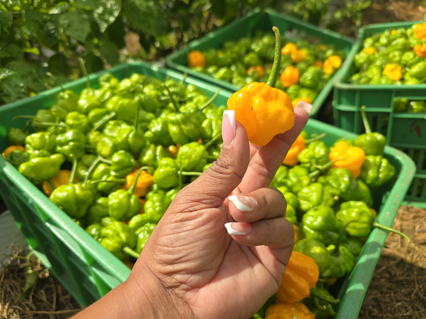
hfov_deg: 73.9
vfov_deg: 58.9
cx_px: 213
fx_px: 283
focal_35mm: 23
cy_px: 160
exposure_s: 1/812
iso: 12
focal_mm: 6.3
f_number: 1.7
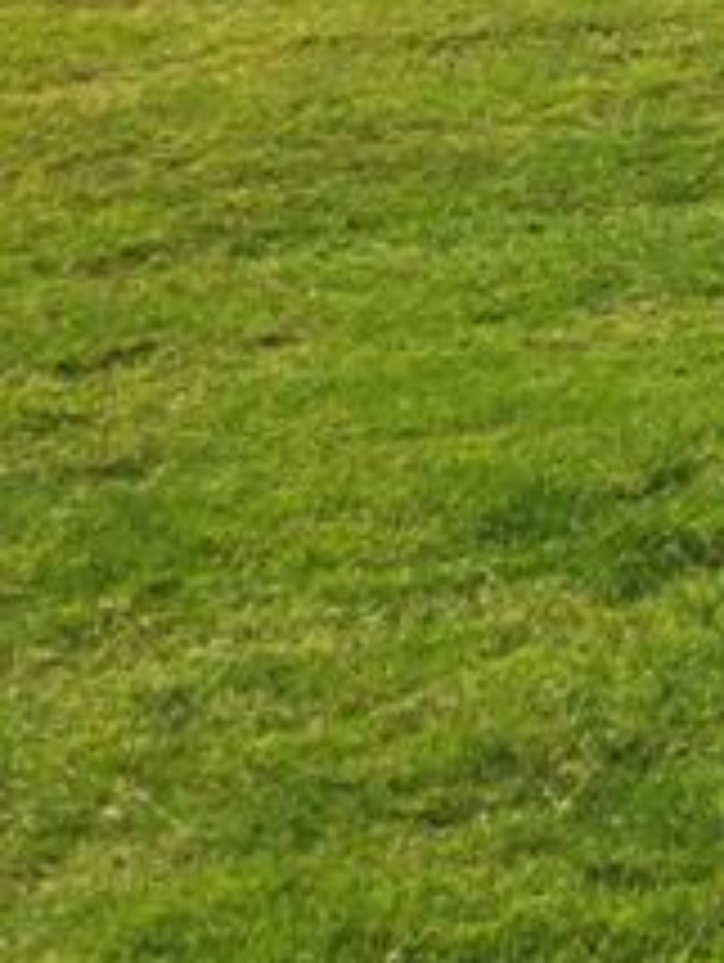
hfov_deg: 10.1
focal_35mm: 110
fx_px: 3061
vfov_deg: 16.4
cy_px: -441
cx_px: 2150
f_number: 1.8
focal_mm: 5.4
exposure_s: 1/2192
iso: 25
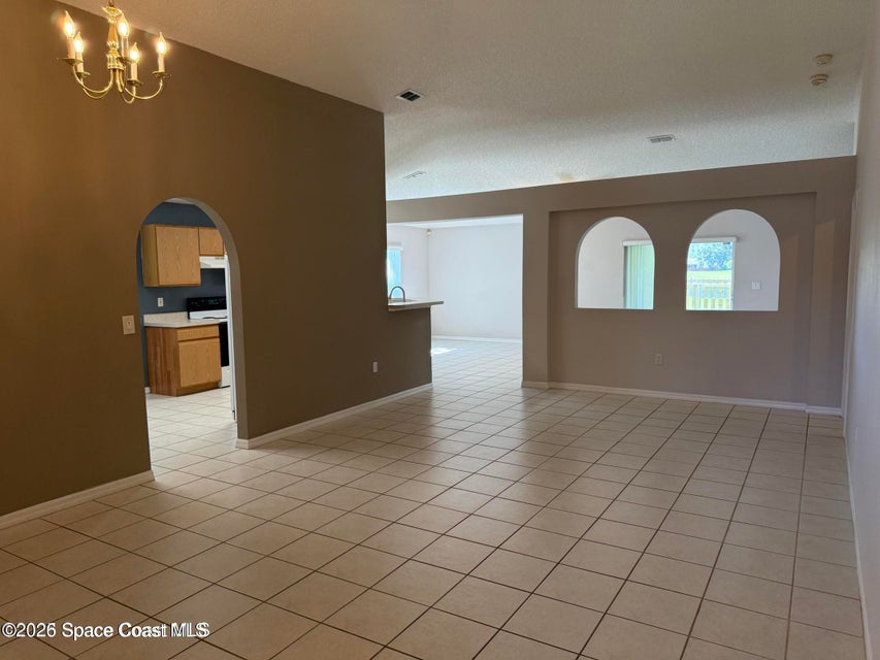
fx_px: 610
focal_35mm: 24
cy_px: 330
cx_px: 440
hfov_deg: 71.6
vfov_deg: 56.8
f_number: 1.78
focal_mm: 6.76
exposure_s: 1/120
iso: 200
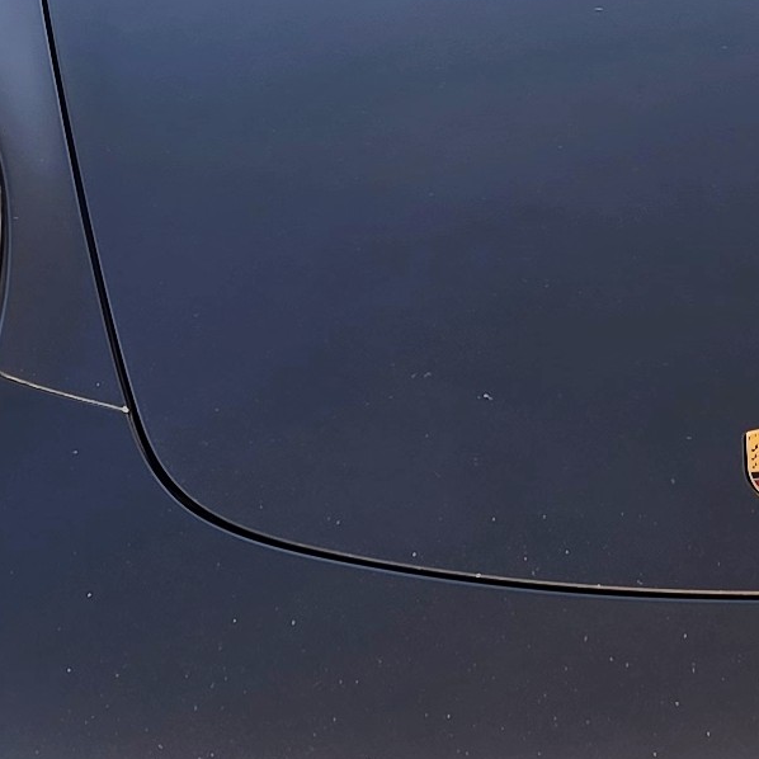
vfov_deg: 15.9
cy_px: -11
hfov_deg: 15.8
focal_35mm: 107
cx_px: 859
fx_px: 2654
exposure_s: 1/233
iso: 10
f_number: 1.4
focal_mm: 6.5
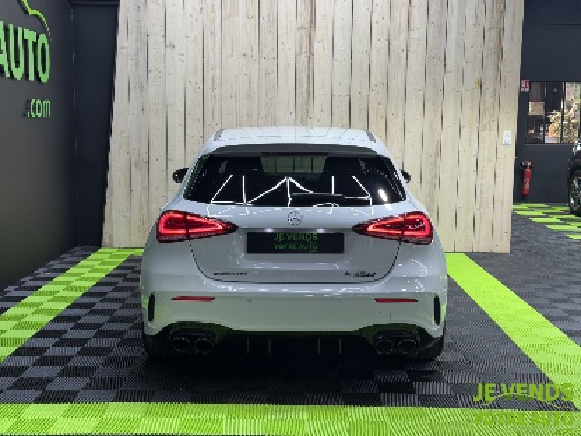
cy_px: 218
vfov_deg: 30.3
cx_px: 290
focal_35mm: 48
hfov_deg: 39.7
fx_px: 806
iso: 50
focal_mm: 6.76
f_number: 1.78
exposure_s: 1/121
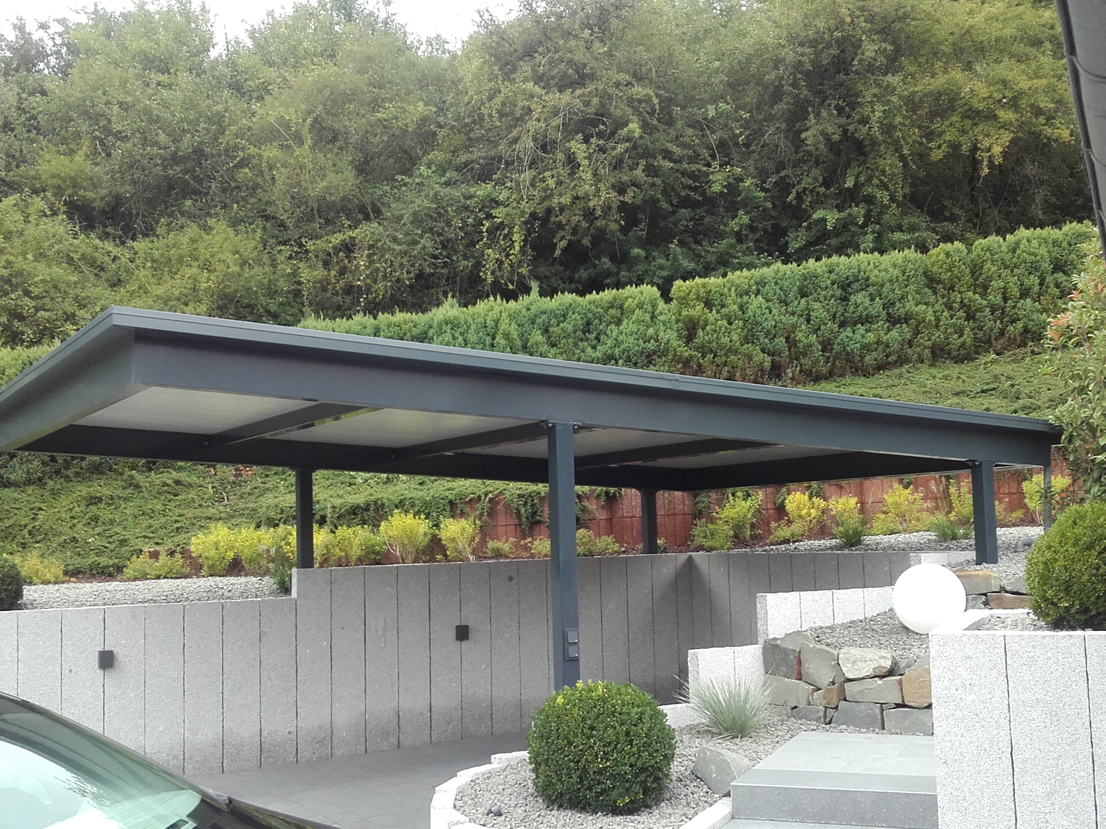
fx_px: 1246
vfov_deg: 36.8
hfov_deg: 47.8
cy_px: 438
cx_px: 583
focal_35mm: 39
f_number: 2.2
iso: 50
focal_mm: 3.31
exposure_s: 1/100
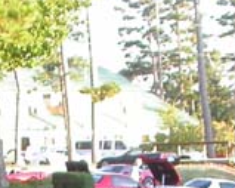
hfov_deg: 10.2
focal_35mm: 187
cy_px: 429
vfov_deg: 7.7
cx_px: -3
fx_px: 1300
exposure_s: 1/65.6
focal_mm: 7.85
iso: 100
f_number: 3.7
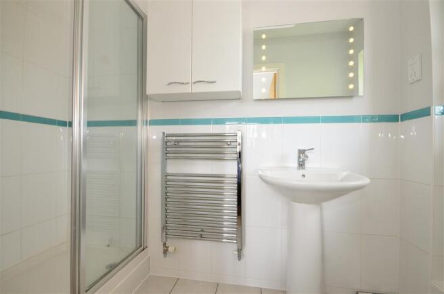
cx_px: 222
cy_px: 147
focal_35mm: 15
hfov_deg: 100.5
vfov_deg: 77.0
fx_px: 185
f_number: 16
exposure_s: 1/3
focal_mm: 10
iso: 320
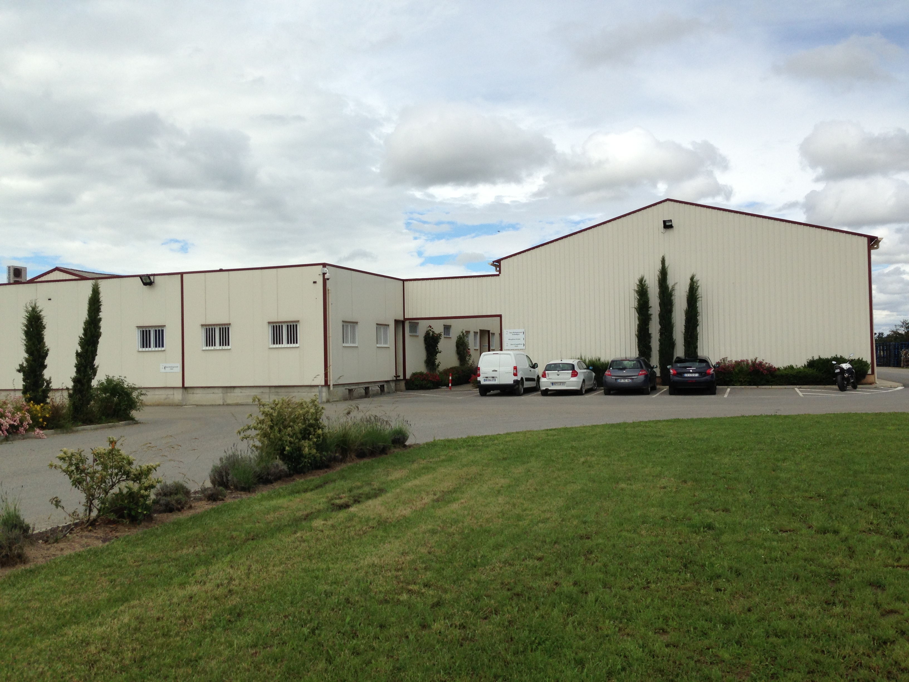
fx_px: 867
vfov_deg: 42.9
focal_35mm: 33
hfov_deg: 55.4
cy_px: 341
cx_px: 454
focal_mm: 4.13
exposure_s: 1/2262
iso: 50
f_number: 2.4
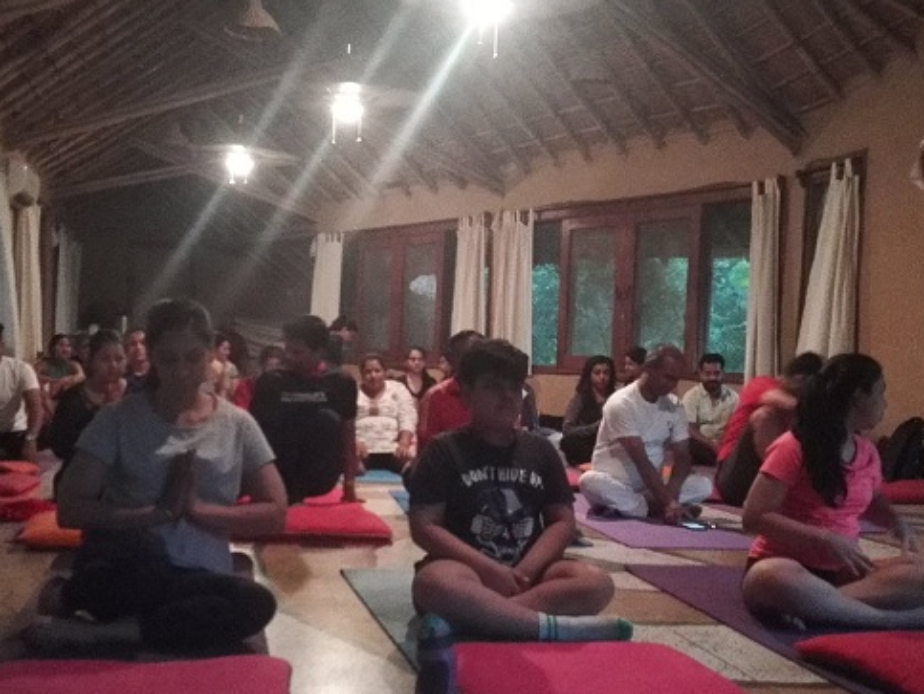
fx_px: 1282
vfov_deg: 30.2
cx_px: 440
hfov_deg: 39.6
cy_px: 426
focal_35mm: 48
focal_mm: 3.8
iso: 1250
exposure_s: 1/16.7
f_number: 2
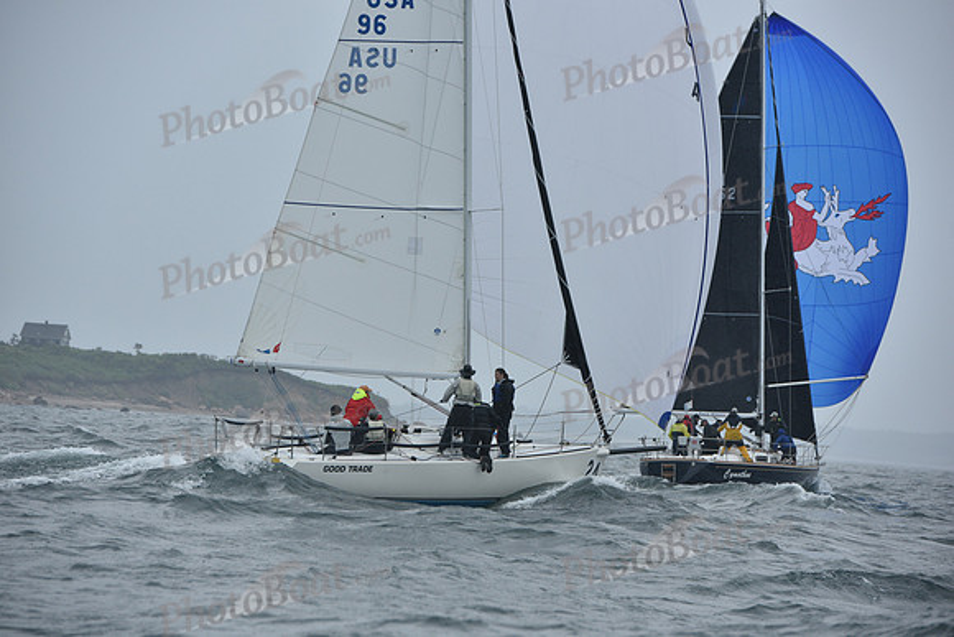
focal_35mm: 200
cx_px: 477
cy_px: 318
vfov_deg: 6.9
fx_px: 5301
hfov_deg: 10.3
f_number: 7.1
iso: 320
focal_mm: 200
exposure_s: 1/1000
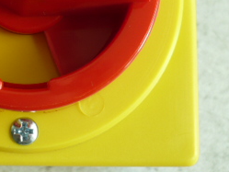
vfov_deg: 16.2
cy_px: 10
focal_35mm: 90
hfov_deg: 21.4
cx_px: 31
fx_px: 596
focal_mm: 5.8
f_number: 2.8
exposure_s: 1/60
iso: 100
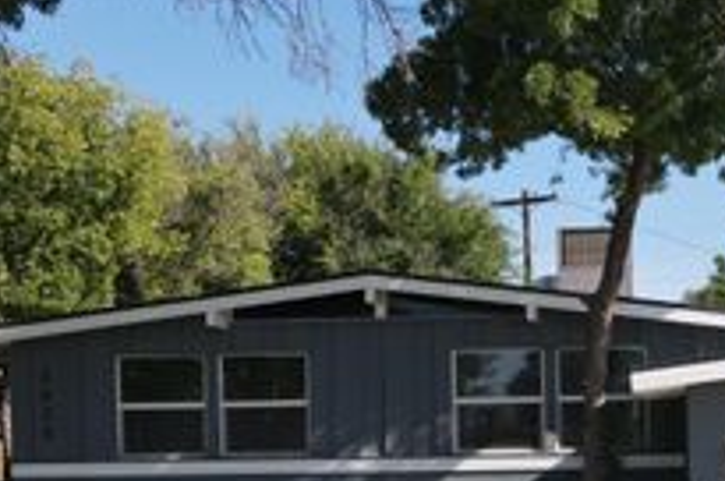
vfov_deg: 21.4
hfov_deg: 31.5
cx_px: 640
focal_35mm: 61
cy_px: 476
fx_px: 1227
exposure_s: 1/500
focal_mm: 4.5
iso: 100
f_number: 2.8
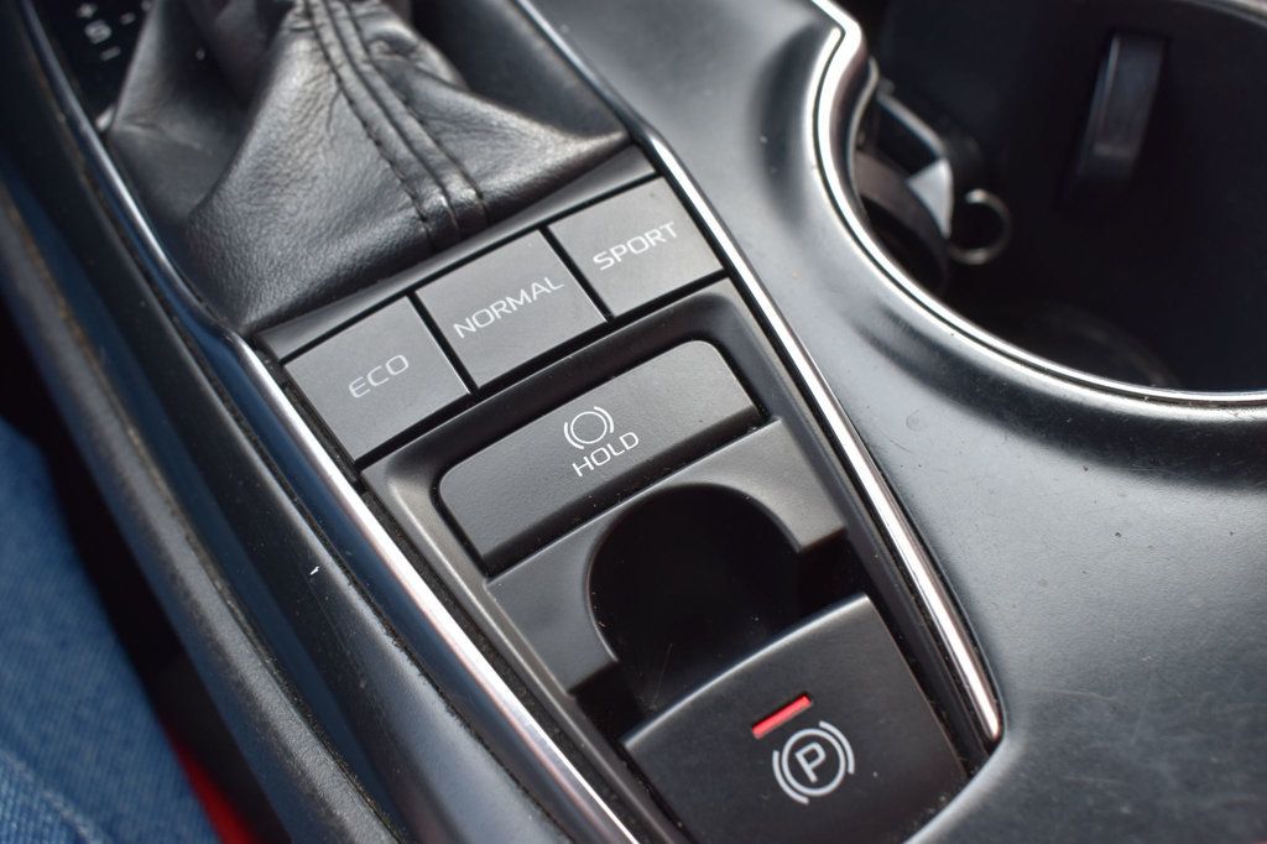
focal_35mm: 38
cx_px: 634
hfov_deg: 51.3
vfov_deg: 35.5
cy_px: 422
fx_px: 1319
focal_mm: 25
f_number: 9
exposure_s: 1/100
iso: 400
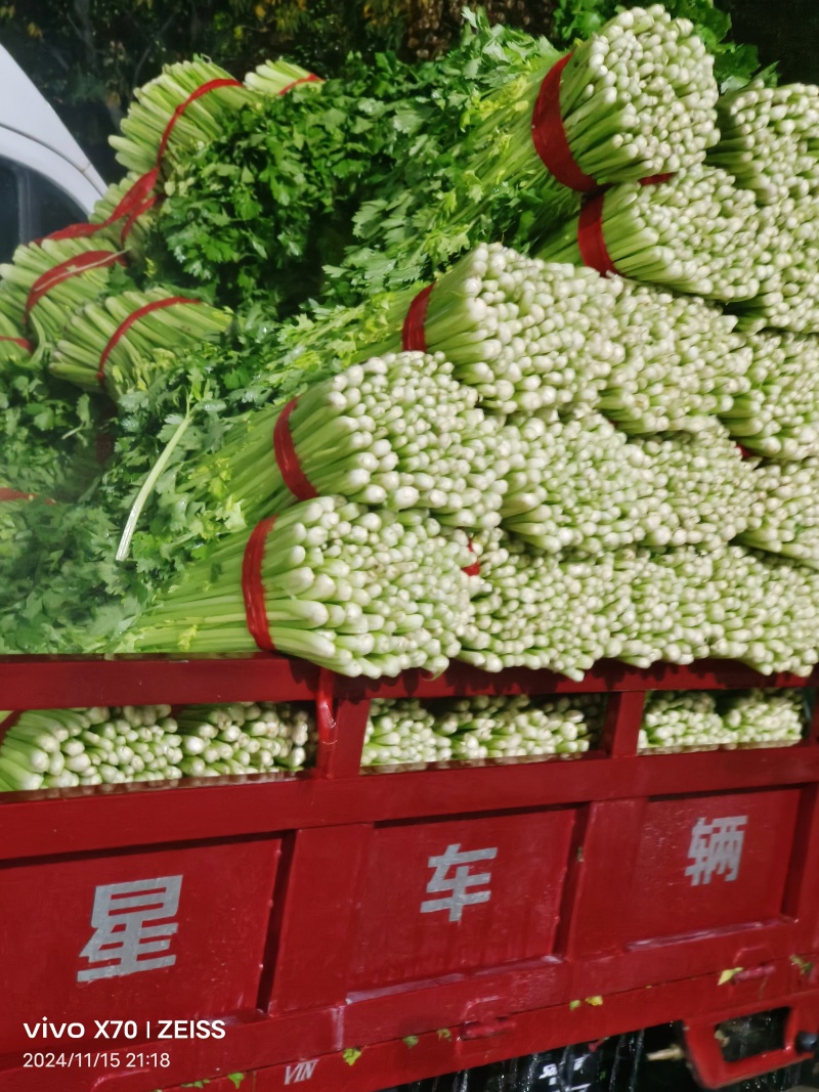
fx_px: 1578
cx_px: 410
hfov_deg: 29.1
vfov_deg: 38.2
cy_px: 546
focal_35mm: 50
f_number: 2
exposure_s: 1/25
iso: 2516
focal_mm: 6.7
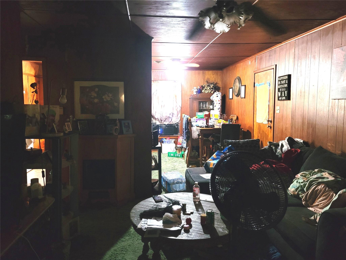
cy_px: 130
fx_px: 260
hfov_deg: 67.3
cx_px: 173
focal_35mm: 26
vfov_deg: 53.1
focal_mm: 5.4
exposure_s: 1/24
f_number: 1.8
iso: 640
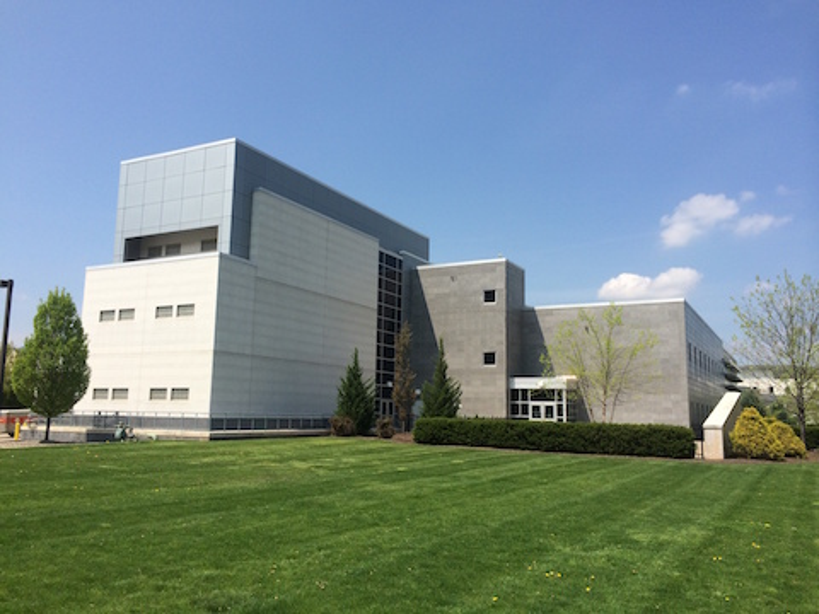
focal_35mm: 30
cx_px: 410
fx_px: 710
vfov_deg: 46.8
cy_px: 307
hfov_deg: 60.0
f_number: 2.2
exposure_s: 1/2415
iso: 32
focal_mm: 4.12
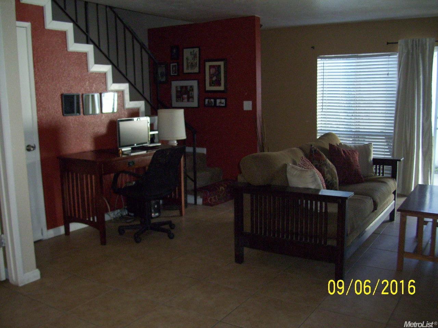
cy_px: 164
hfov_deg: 54.0
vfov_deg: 41.8
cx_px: 219
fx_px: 430
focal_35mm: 34
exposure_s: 1/40
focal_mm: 5.7
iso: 250
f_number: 2.9
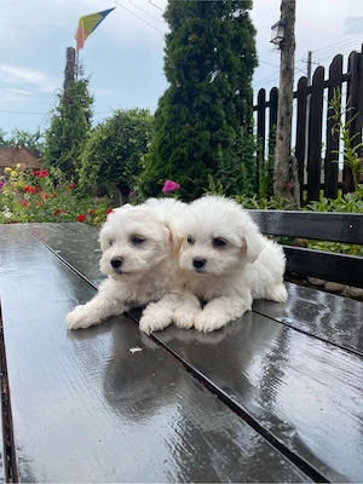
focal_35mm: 26
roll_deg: -0.8
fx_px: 364
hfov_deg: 53.1
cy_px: 242
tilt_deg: -5.2
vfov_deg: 67.3
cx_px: 182
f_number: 1.8
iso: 32
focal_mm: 4.25
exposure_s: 1/949
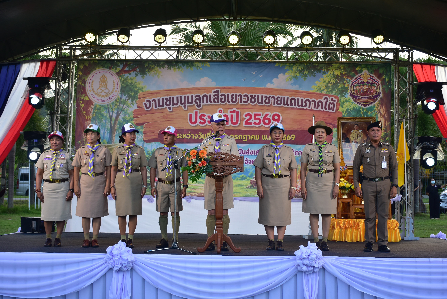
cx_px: 224
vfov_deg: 23.8
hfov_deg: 35.0
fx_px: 708
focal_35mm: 57
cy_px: 150
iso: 250
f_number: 4.2
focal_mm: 38
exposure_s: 1/320
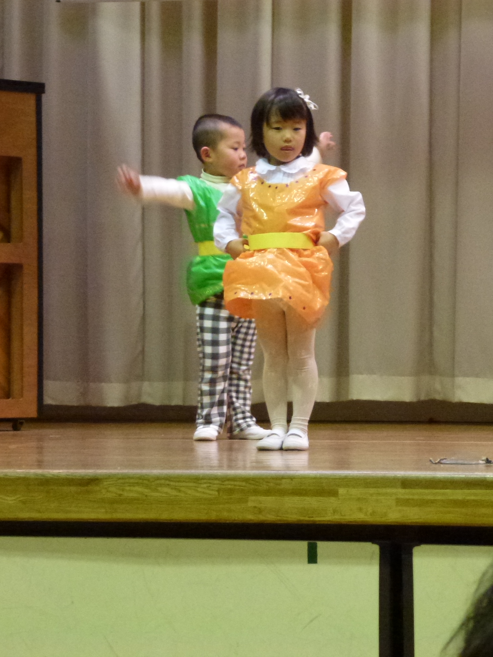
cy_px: 328
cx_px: 336
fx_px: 2639
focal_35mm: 139
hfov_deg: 10.7
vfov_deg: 14.2
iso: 800
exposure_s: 1/15
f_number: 5
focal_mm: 18.7
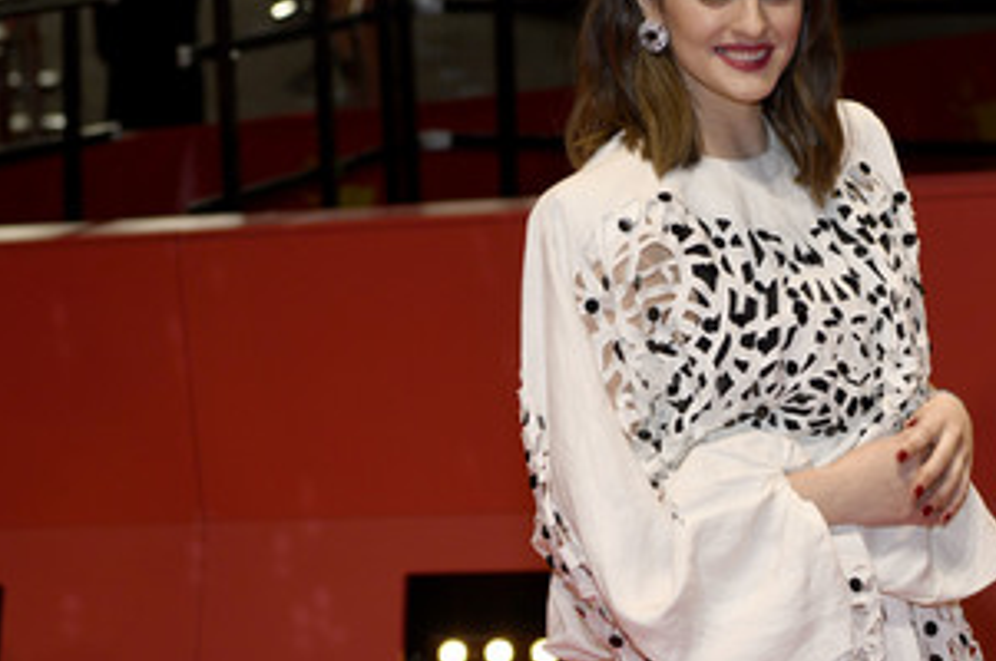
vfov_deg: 13.0
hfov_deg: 19.4
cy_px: 271
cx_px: 710
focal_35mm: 105
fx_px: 2902
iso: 1000
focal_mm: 70
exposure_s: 1/500
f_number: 4
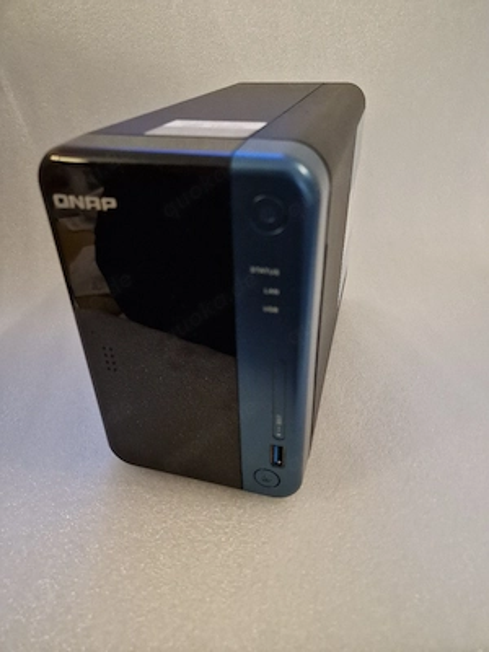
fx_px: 433
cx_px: 244
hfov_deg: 58.9
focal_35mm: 23
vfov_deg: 73.9
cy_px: 326
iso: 1250
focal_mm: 6.4
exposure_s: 1/25
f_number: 1.8
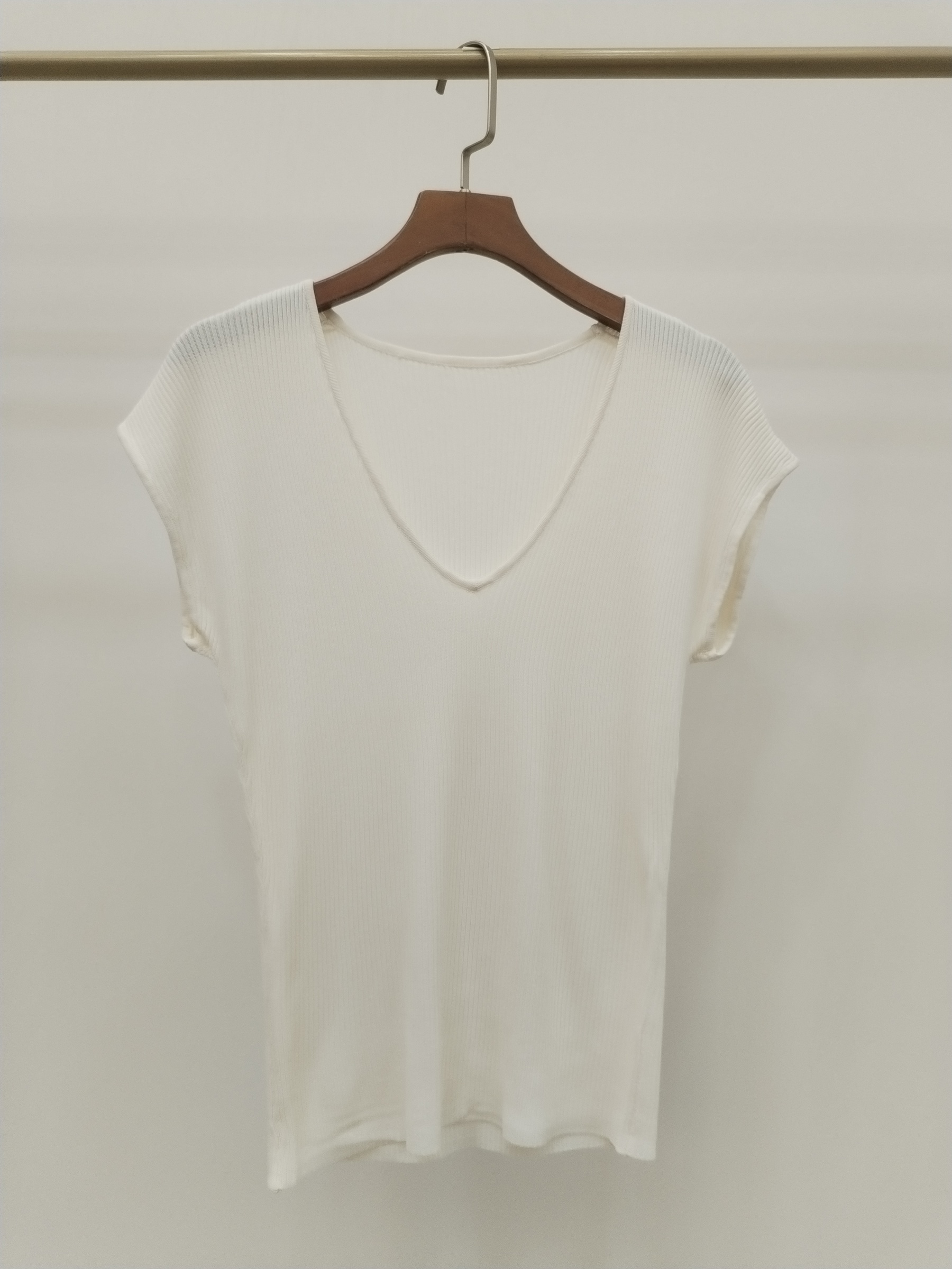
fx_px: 1063
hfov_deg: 48.2
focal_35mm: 29
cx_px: 476
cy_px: 634
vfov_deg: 61.7
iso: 203
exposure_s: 1/120
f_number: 1.8
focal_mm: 4.75
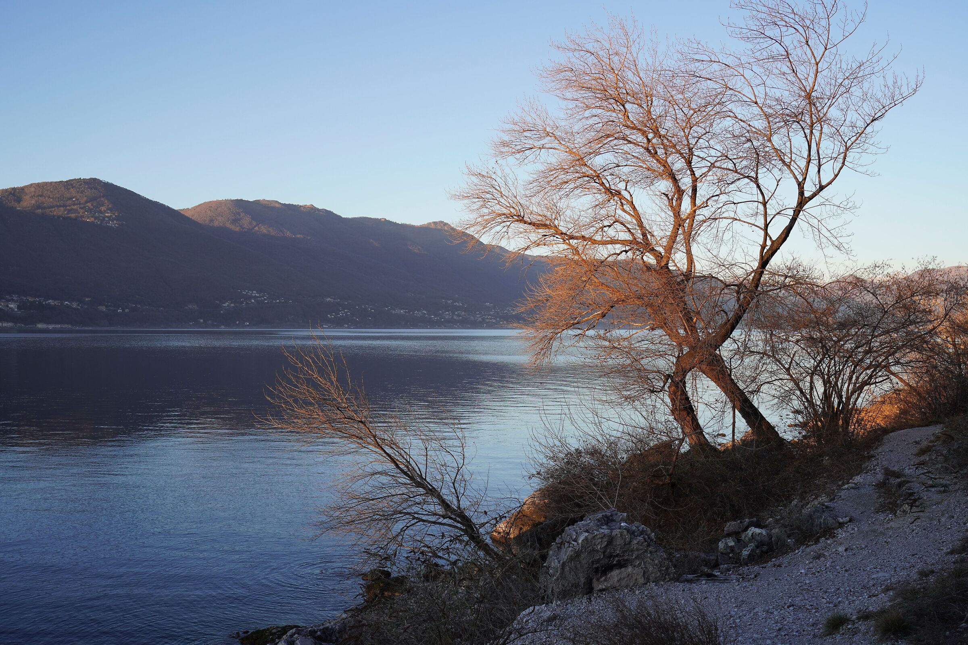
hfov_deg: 53.1
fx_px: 968
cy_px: 322
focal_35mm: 36
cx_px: 484
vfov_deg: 36.9
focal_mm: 24
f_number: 4.5
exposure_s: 1/200
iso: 100
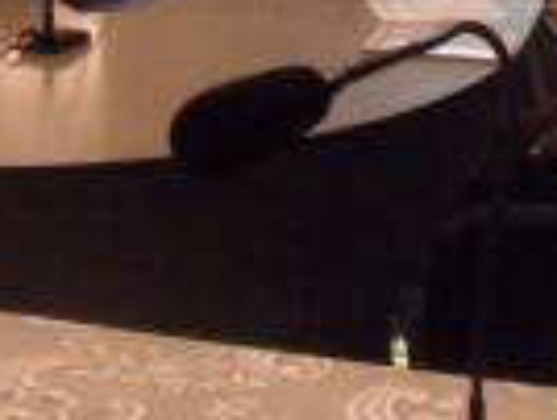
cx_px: 154
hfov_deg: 21.6
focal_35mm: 90
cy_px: -179
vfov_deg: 15.4
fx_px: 1451
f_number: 3.5
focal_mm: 4.9
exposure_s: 1/15
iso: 400
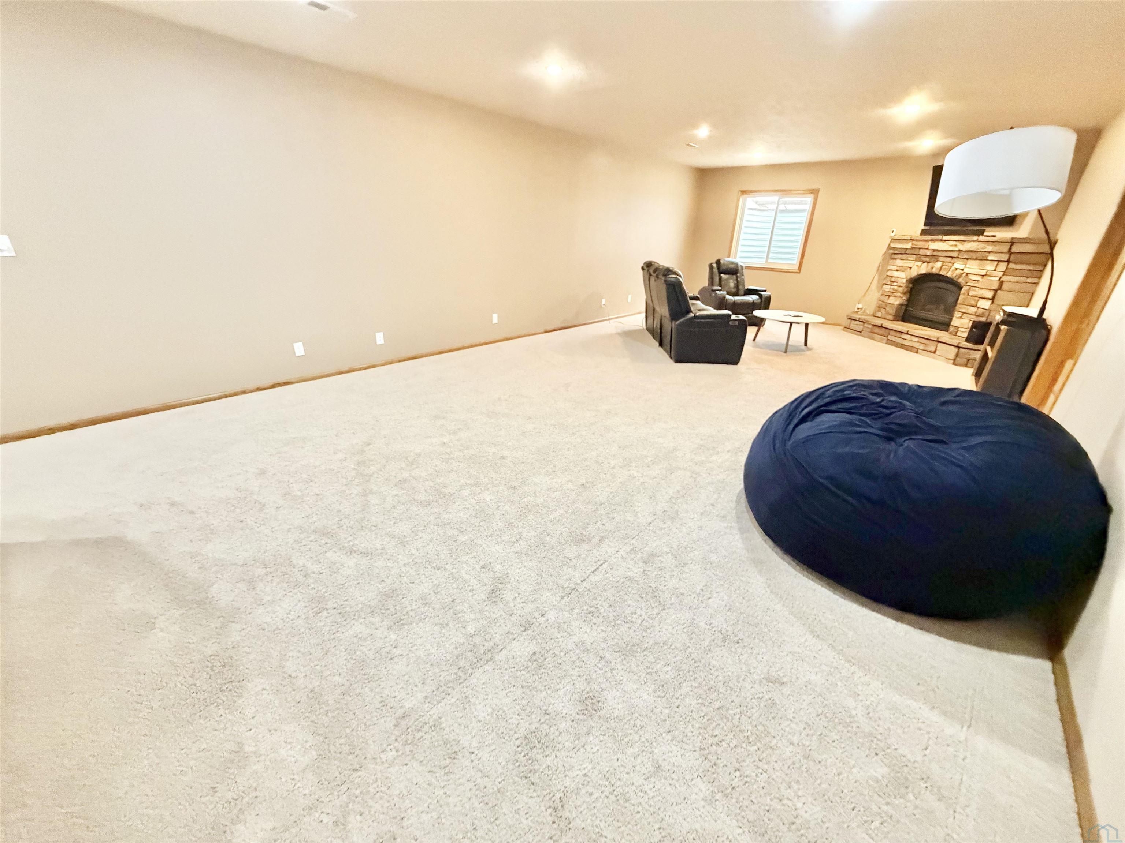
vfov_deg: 85.7
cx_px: 562
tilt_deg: -22.9
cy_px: 422
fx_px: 455
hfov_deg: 102.1
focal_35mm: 14
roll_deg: -1.0
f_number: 2.2
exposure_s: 1/60
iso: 800
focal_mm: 2.22
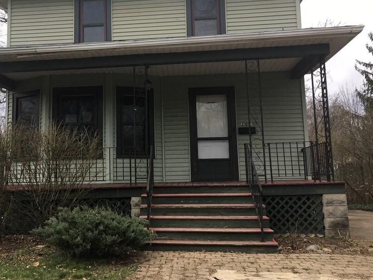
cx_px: 137
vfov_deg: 35.9
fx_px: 431
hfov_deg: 46.3
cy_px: 119
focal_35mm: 40
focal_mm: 4.15
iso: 32
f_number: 2.2
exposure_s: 1/120
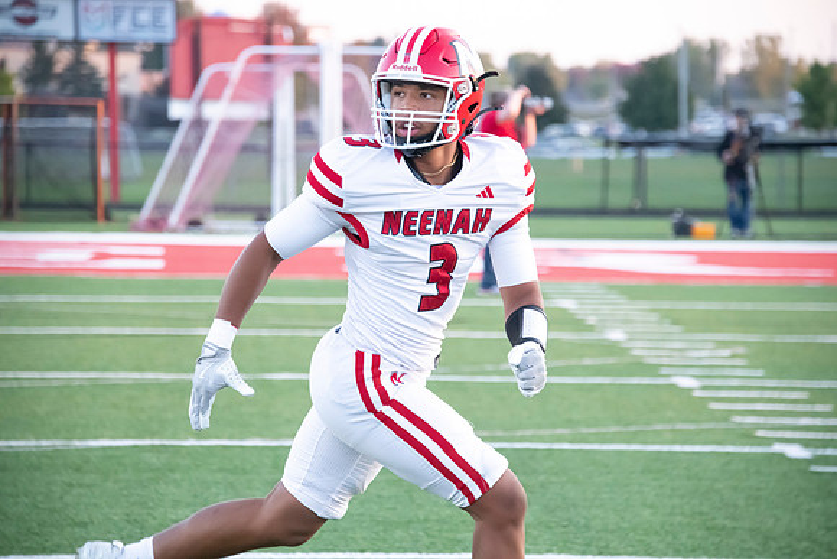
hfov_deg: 11.4
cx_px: 418
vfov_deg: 7.6
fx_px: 4186
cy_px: 280
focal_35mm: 180
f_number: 5.6
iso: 4000
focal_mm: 180
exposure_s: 1/1000
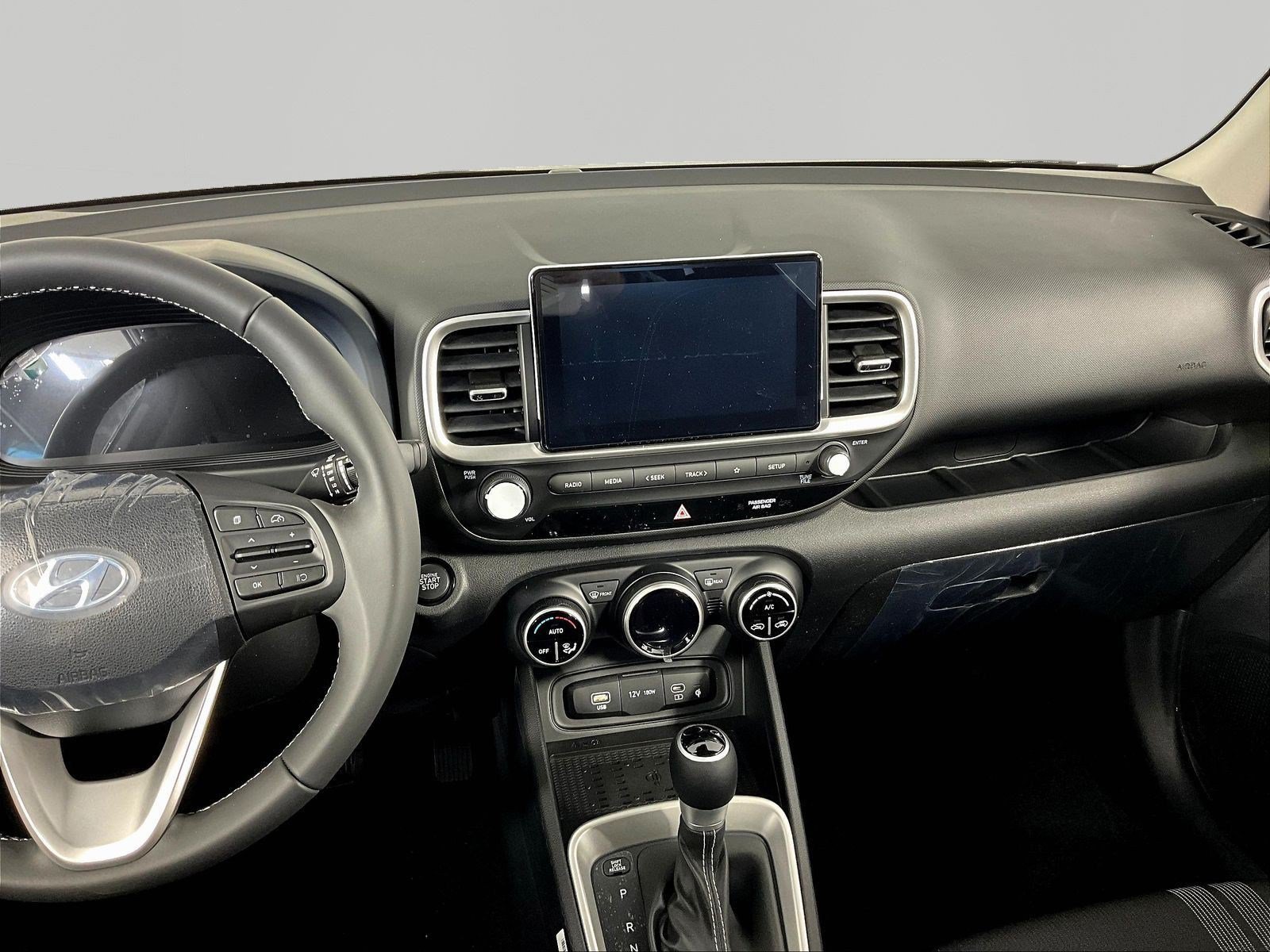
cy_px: 476
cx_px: 635
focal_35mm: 29
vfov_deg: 48.2
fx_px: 1064
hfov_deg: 61.7
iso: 100
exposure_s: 1/60
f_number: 1.8
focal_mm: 3
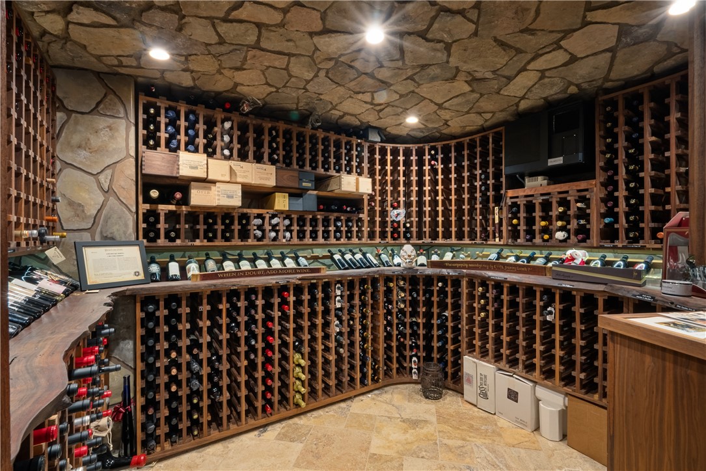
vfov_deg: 73.8
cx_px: 353
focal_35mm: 16
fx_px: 314
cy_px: 236
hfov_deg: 96.7
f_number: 22
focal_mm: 16
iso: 100
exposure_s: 30
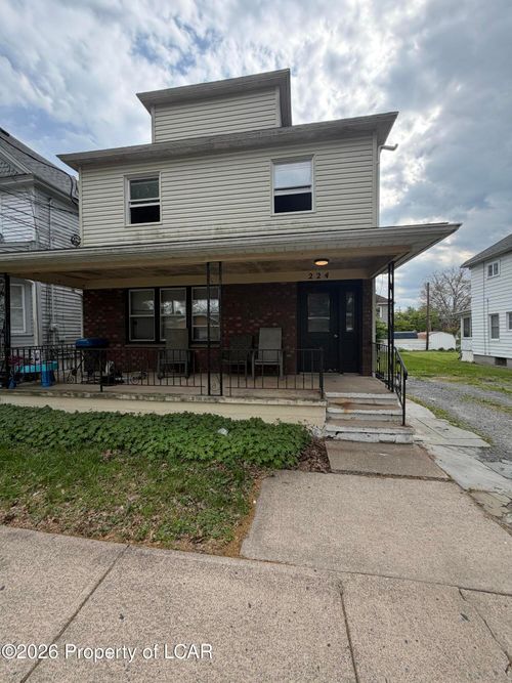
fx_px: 276
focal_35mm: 14
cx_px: 256
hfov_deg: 85.7
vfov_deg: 102.1
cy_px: 342
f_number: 2.2
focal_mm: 2.22
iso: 40
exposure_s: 1/559
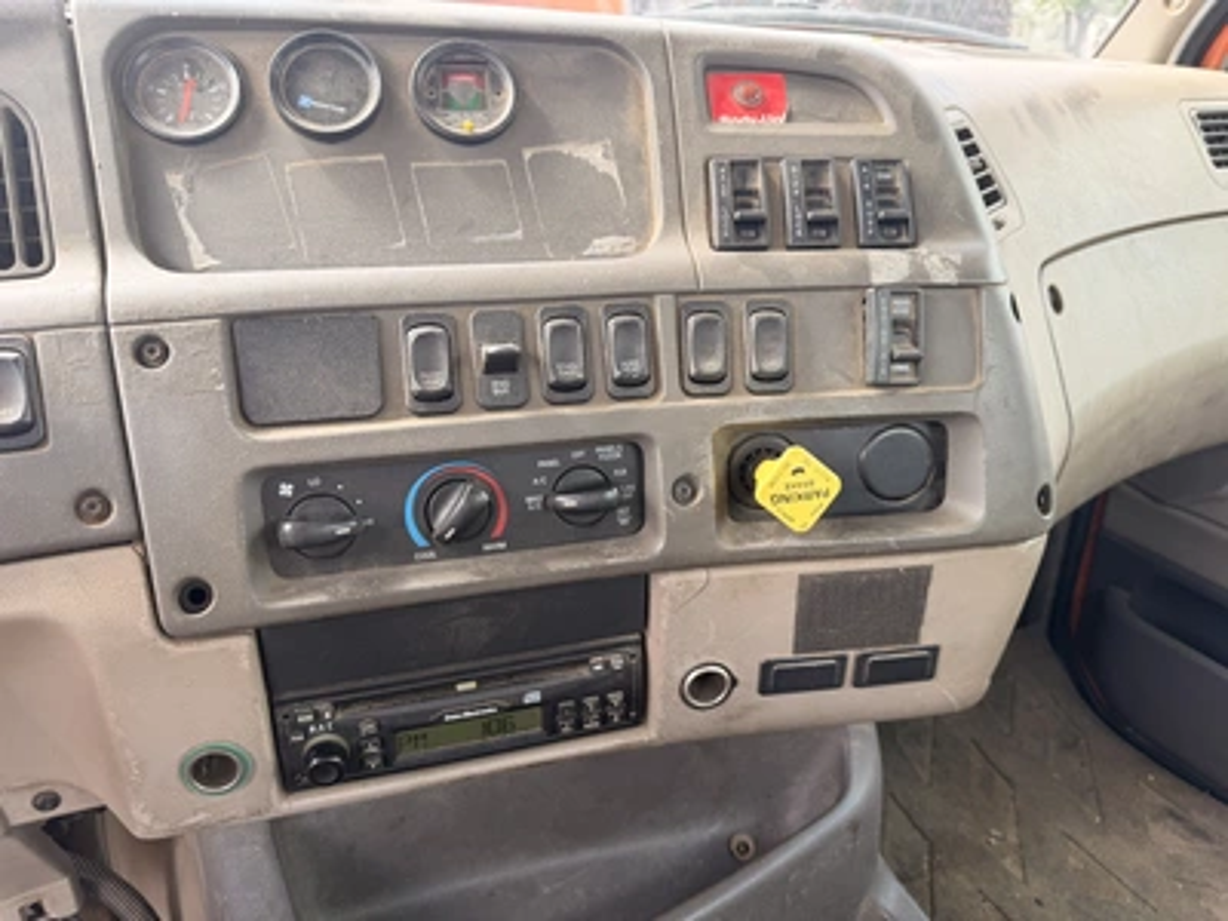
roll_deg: -2.0
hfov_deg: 71.6
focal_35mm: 24
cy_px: 460
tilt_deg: -27.3
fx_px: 851
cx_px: 614
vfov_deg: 56.8
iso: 80
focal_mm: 6.76
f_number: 1.78
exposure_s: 1/123
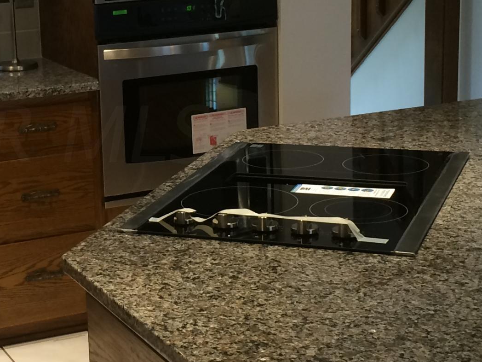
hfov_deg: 23.1
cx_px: 72
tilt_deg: -14.4
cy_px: 134
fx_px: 1156
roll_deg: +2.0
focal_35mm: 83
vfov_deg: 17.7
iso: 64
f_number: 2.2
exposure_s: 1/30
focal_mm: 4.15
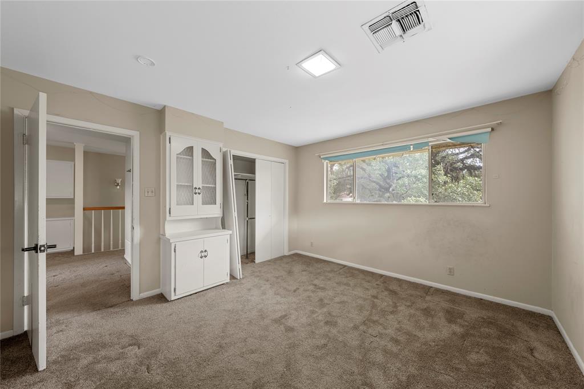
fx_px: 211
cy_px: 194
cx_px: 292
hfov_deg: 108.3
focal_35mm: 13
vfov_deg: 85.4
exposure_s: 1.3
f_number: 9
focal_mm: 13
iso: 320
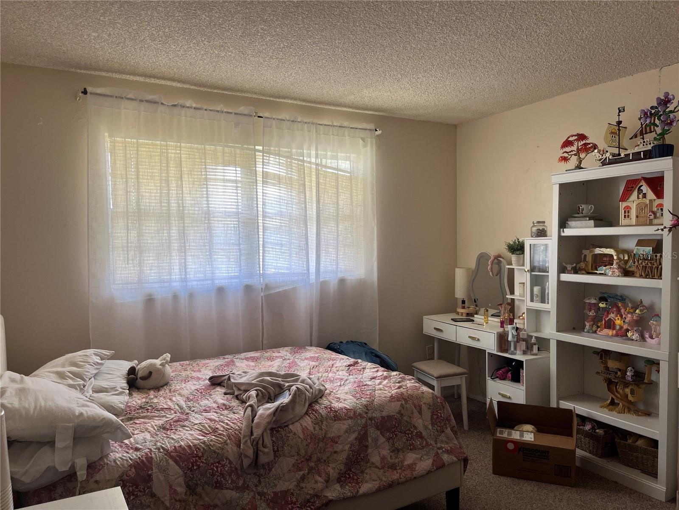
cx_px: 340
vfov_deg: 53.1
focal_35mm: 26
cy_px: 255
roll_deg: +0.7
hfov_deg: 67.3
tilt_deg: -2.0
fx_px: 510
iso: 80
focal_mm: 5.1
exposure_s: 1/120
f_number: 1.6
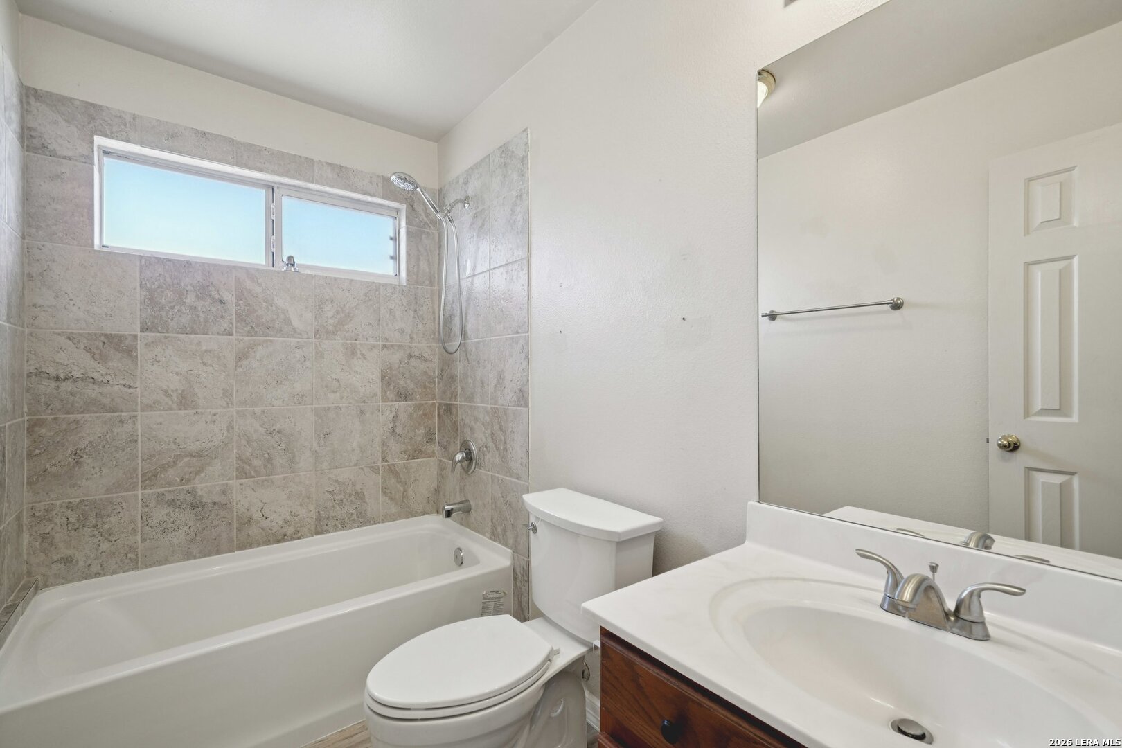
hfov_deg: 96.7
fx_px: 499
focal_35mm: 16
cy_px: 374
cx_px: 561
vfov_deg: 73.7
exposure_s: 1/50
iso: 800
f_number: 8
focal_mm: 16
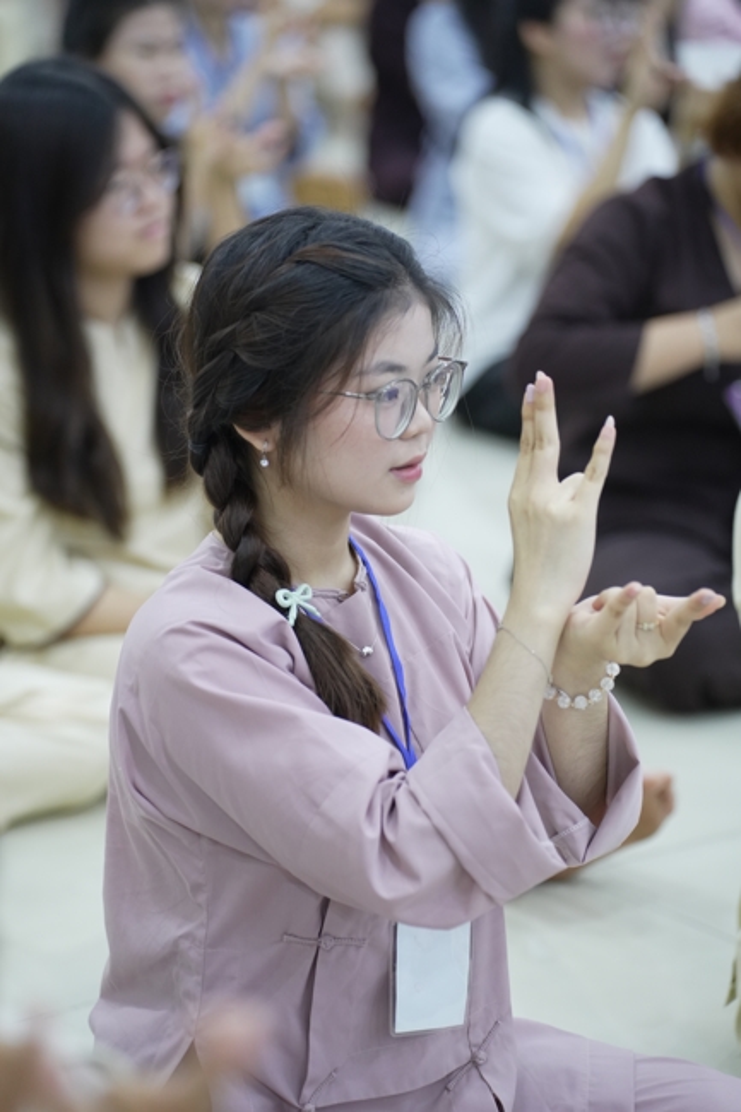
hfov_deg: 12.4
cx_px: 370
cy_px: 556
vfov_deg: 18.6
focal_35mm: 110
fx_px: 3398
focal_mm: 110
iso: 2500
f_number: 2.8
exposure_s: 1/125
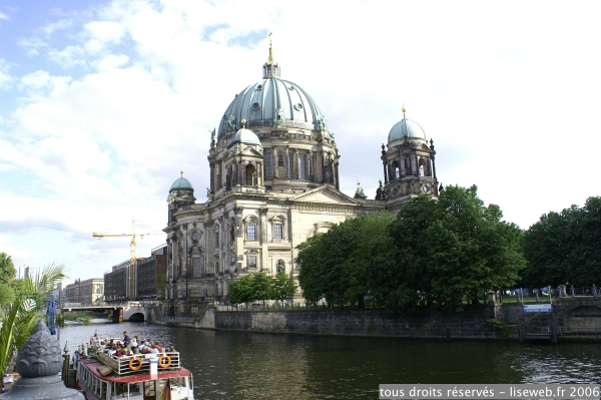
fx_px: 500
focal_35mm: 30
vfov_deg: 43.5
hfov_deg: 62.0
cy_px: 200
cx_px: 300
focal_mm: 20
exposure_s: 1/125
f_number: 7.1
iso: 100
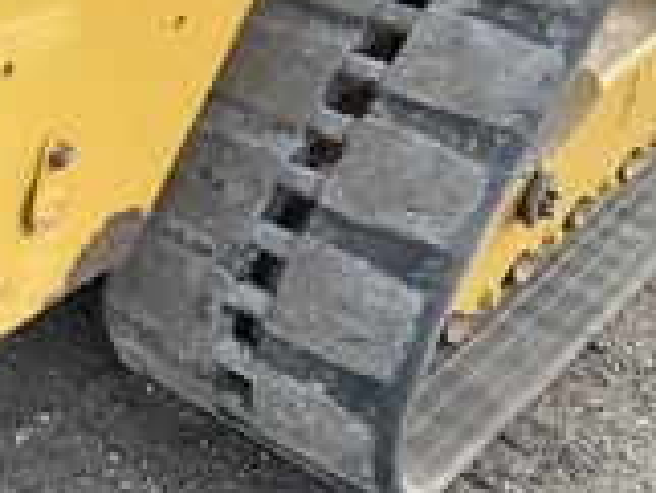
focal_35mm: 72
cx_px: -147
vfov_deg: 20.0
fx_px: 1365
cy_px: 41
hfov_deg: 24.3
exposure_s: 1/192
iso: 20
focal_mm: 3
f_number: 1.8
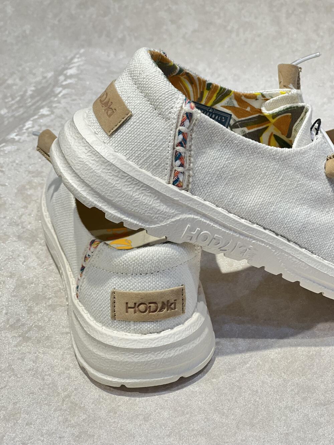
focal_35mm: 77
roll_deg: +1.5
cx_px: 167
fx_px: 990
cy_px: 222
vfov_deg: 25.3
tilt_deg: -32.7
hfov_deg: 19.1
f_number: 2.8
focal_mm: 9
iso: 200
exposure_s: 1/100
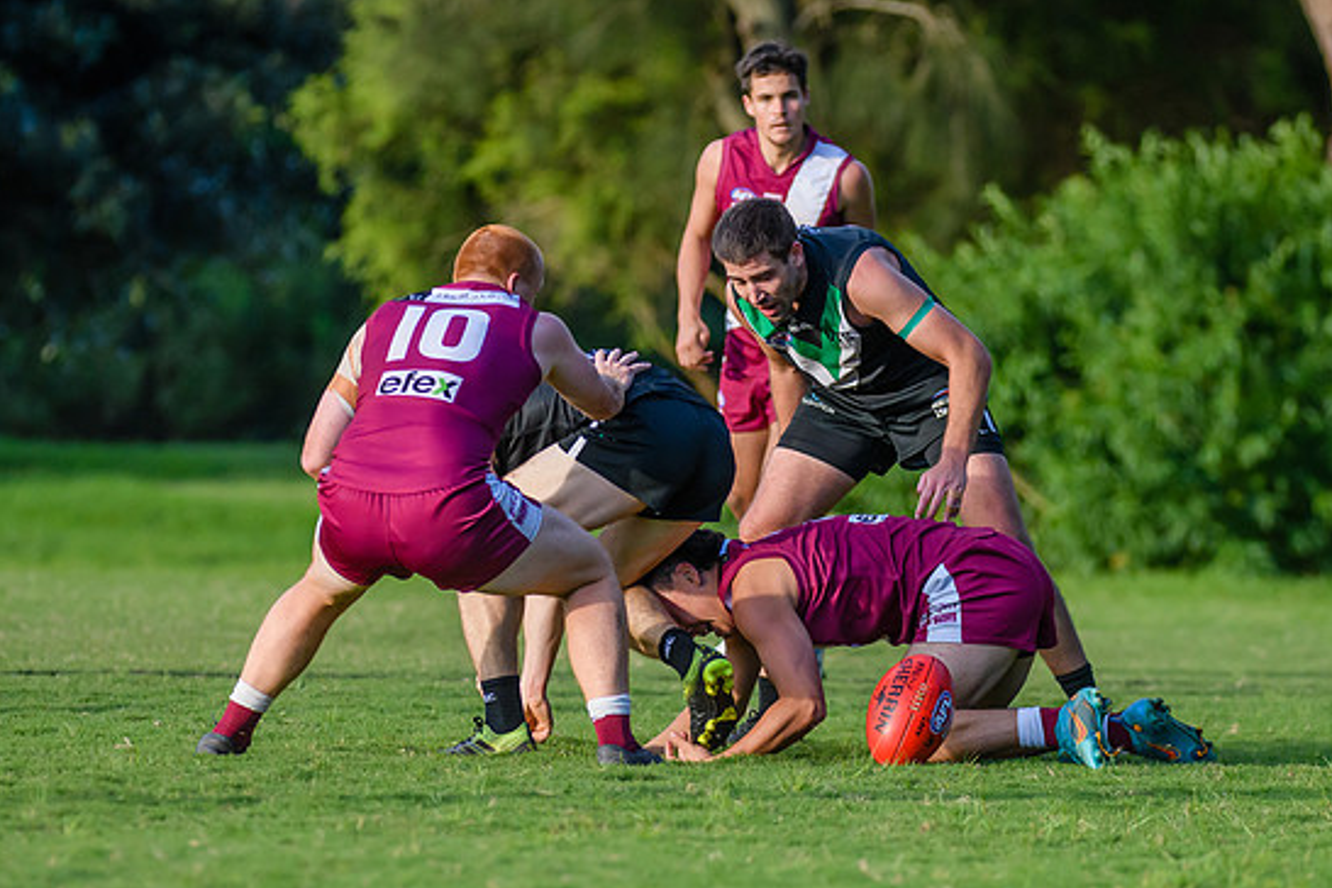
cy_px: 480
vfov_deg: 3.7
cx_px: 658
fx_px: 13652
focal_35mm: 369
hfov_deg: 5.6
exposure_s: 1/2500
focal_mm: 170
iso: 1000
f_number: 2.8
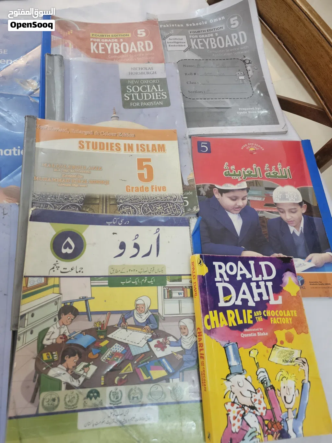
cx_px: 166
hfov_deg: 58.9
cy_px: 222
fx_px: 294
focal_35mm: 23
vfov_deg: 73.9
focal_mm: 6.3
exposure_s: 1/100
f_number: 1.7
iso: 200
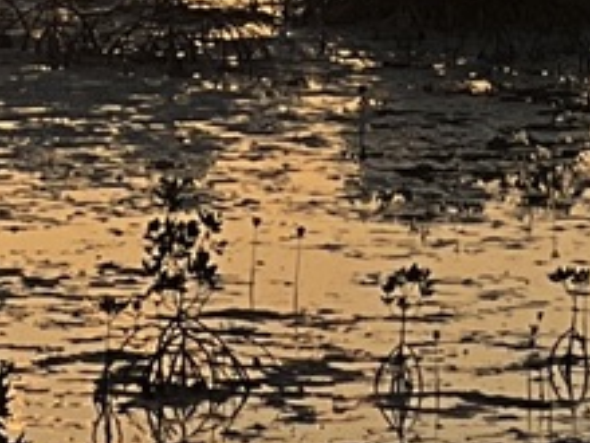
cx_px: -54
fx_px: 9528
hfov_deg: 3.5
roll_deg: -0.3
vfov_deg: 2.6
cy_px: -1133
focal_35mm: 559
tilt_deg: +1.8
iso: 32
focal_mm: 9
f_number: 2.8
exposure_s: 1/1043
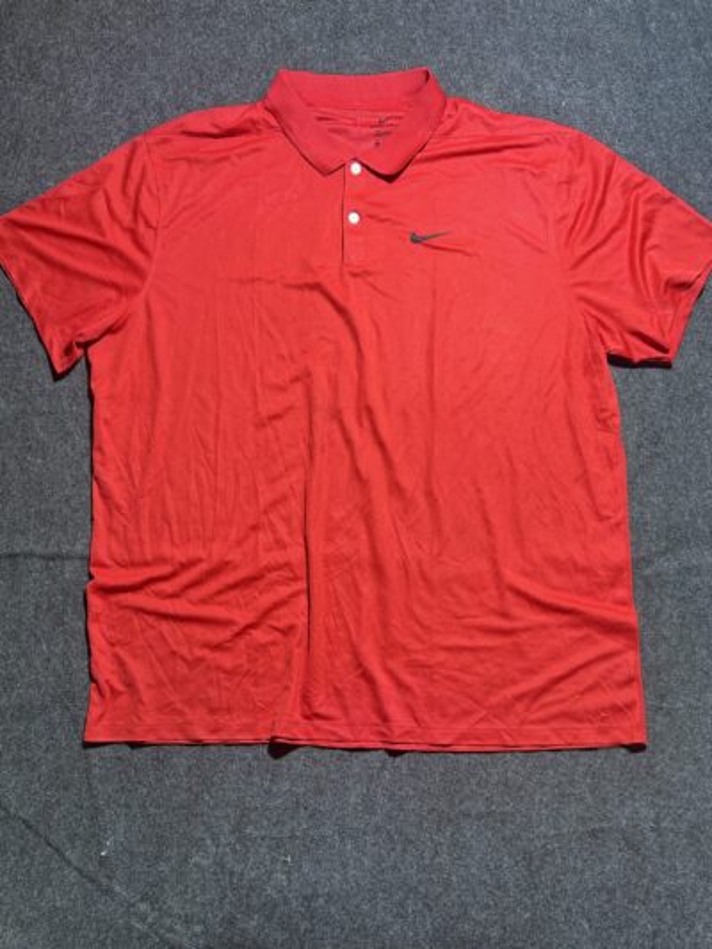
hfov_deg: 53.1
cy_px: 474
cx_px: 356
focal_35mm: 26
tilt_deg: -56.5
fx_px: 713
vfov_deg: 67.3
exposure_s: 1/50
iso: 160
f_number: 1.5
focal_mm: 5.7
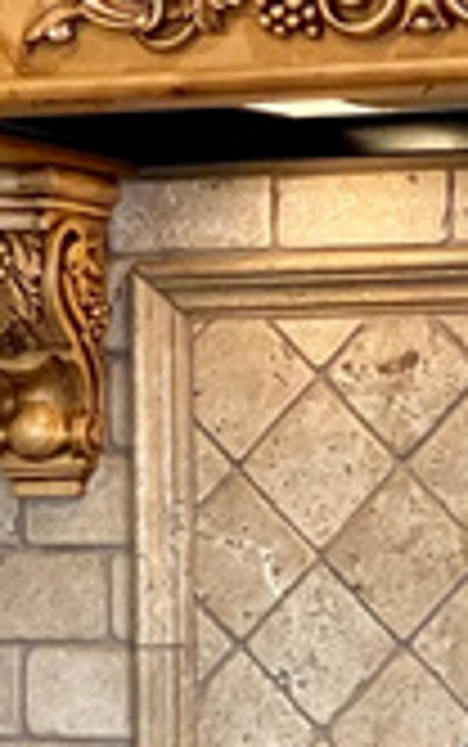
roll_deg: +0.3
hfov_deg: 6.2
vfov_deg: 9.8
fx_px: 4339
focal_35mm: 213
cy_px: 603
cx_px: 450
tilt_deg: -0.1
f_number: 2
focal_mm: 6
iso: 320
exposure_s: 1/60
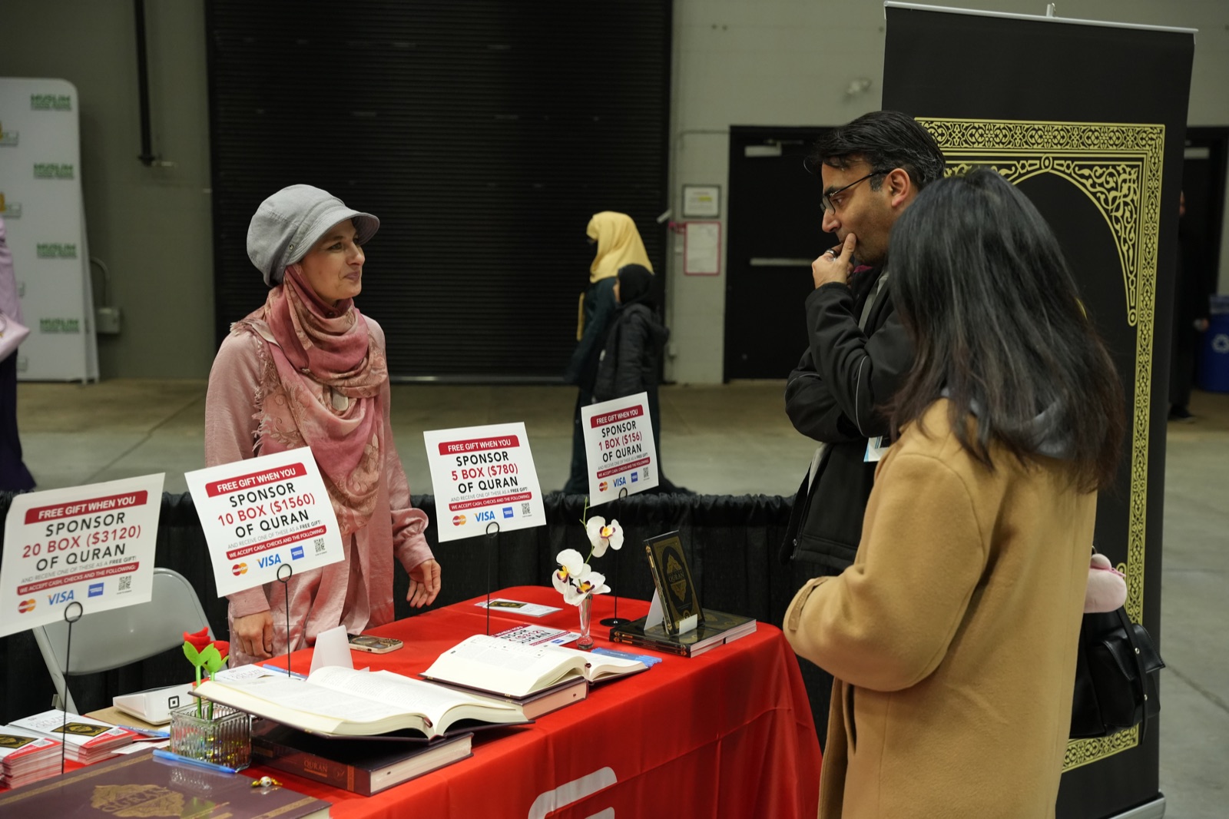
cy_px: 410
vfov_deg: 26.8
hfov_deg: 39.3
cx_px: 614
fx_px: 1720
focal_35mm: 50
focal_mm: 50.4
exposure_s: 1/250
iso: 3200
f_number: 4
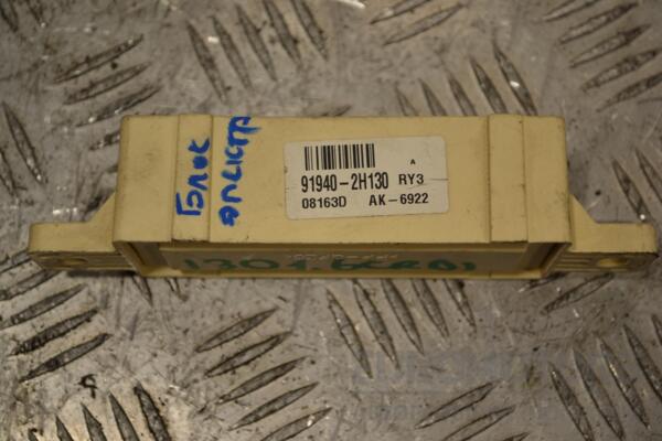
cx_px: 331
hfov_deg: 28.1
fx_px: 1324
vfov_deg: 18.9
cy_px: 220
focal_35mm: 72
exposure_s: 1/125
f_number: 5.6
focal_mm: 48
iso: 160
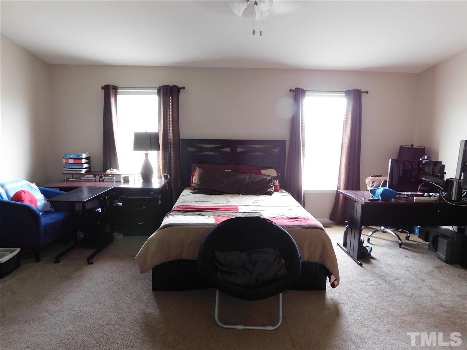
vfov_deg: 58.9
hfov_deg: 73.9
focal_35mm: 23
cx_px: 234
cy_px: 175
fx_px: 310
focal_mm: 4
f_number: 3
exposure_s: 1/10
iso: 400
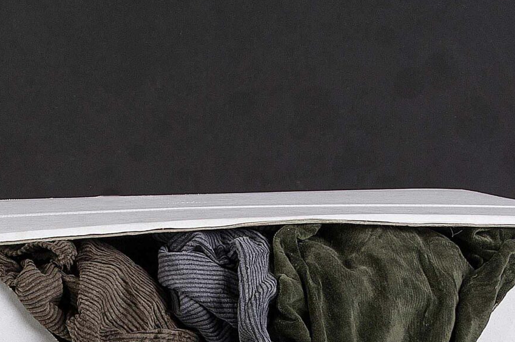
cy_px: 466
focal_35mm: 241
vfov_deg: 5.6
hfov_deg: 8.5
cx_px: 328
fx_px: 3444
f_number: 16
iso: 200
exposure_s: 1/250
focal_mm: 82
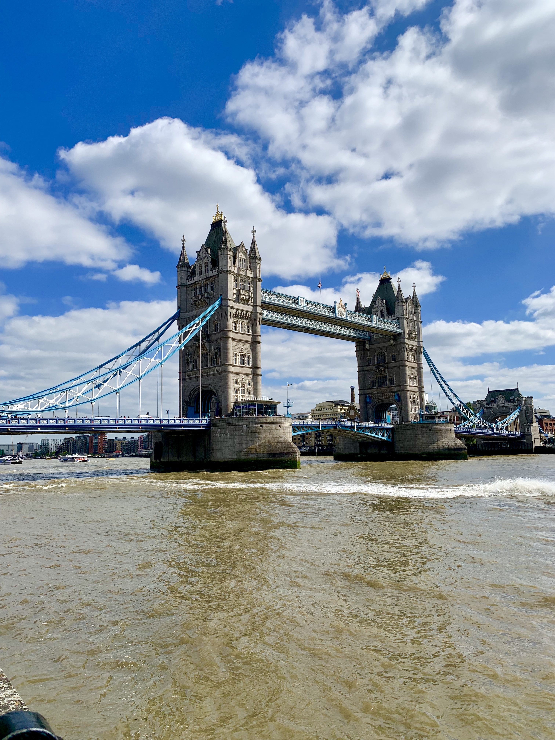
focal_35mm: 26
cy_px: 370
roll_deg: +1.3
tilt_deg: +9.1
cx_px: 278
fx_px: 556
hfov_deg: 53.1
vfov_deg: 67.3
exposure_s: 1/4274
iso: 25
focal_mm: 4.25
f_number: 1.8
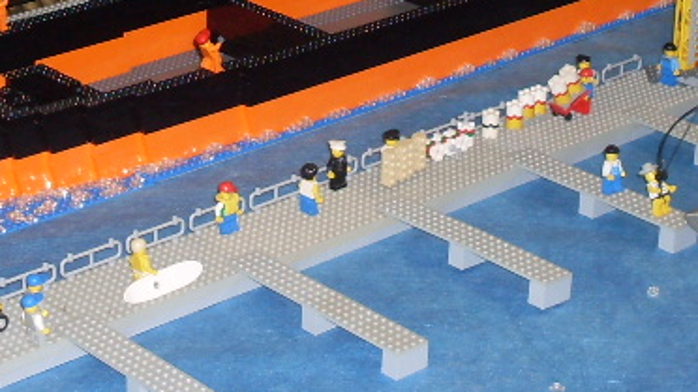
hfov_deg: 18.8
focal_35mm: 114
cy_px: -66
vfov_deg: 10.5
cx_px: 358
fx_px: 2109
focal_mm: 6.3
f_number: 2.8
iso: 100
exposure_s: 1/45
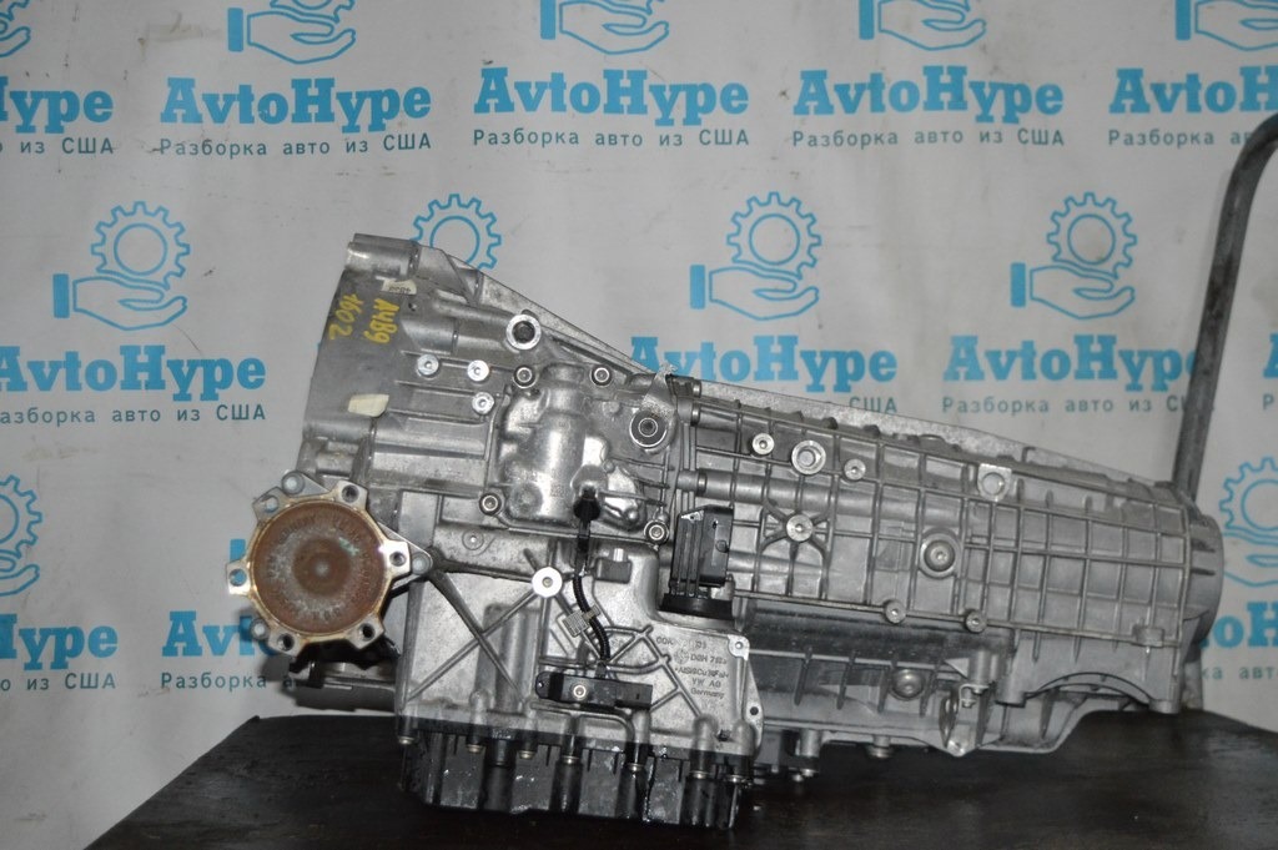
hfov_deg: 38.9
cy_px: 425
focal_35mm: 51
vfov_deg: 26.4
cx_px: 639
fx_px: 1809
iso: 2800
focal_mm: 34
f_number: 4.5
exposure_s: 1/60
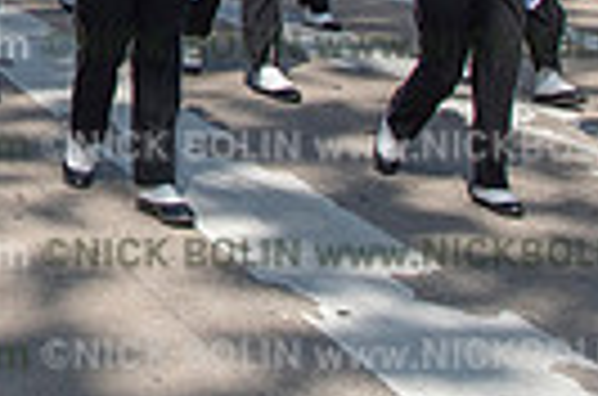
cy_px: -268
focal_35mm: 105
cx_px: -319
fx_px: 1740
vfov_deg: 12.1
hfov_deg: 17.4
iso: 400
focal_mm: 24
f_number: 5
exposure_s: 1/4000
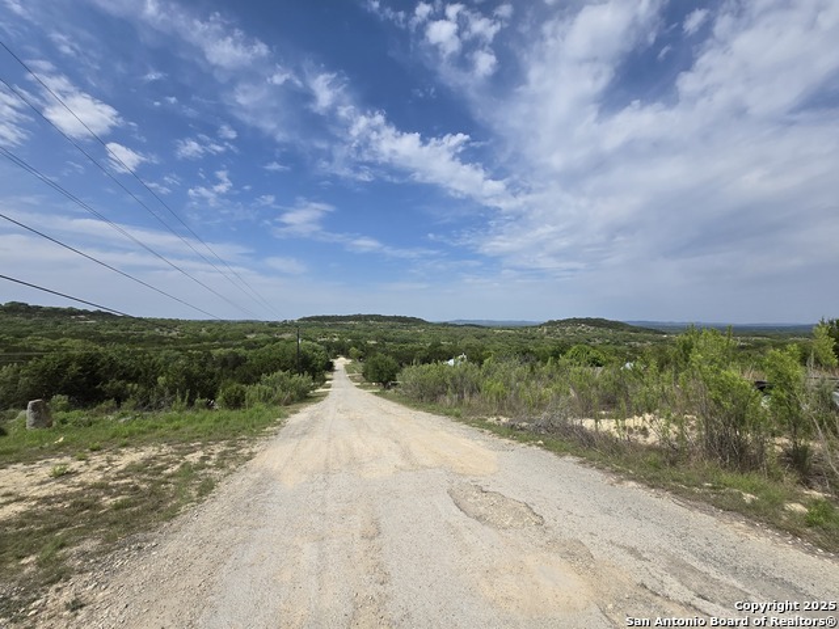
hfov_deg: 106.2
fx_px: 315
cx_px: 420
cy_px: 314
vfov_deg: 89.9
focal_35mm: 13
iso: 25
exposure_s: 1/2397
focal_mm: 1.7
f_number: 2.2
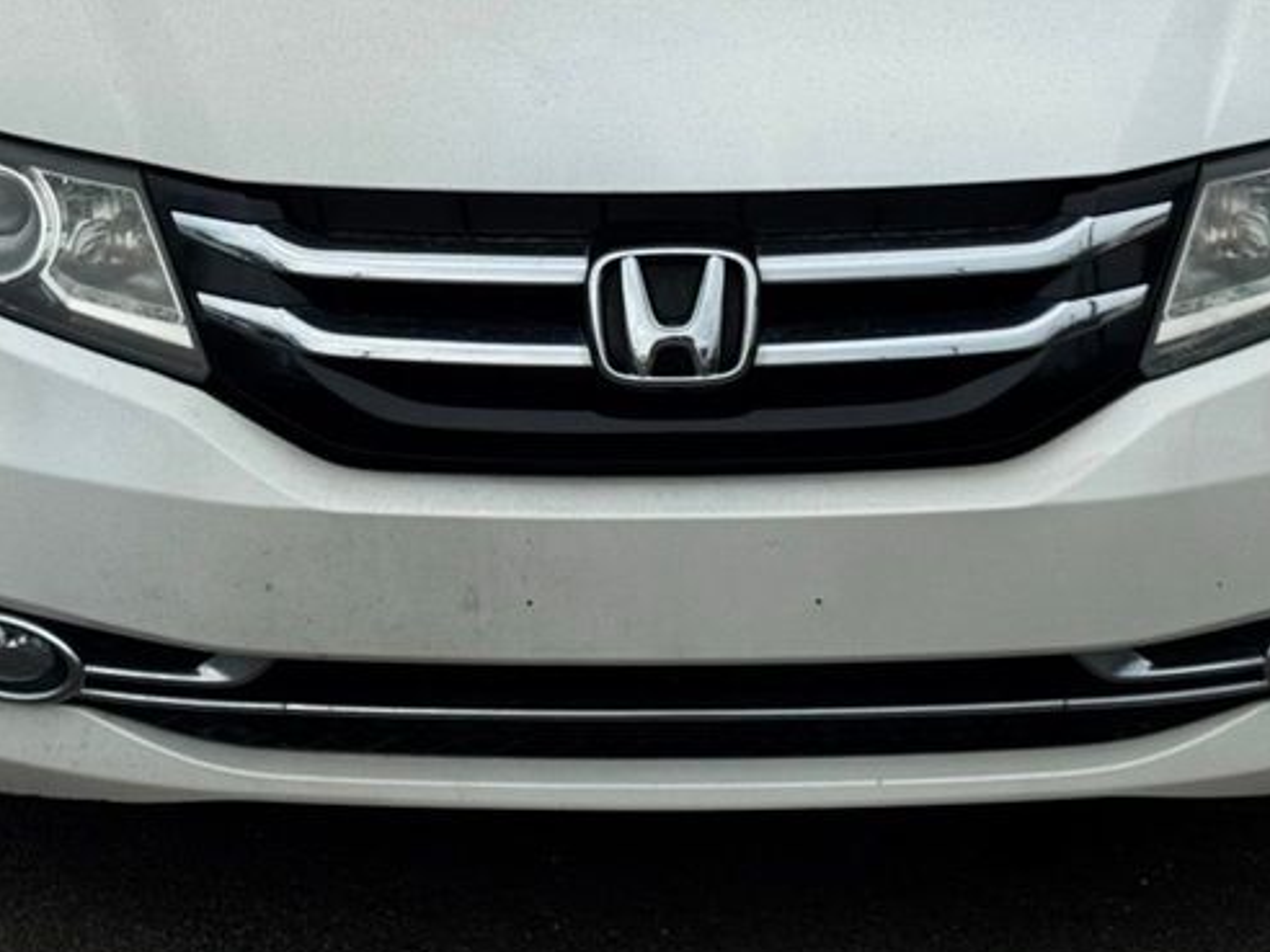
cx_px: 617
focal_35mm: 100
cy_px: 39
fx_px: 3669
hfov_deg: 19.6
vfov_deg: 14.6
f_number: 1.78
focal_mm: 6.76
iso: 64
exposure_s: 1/6410
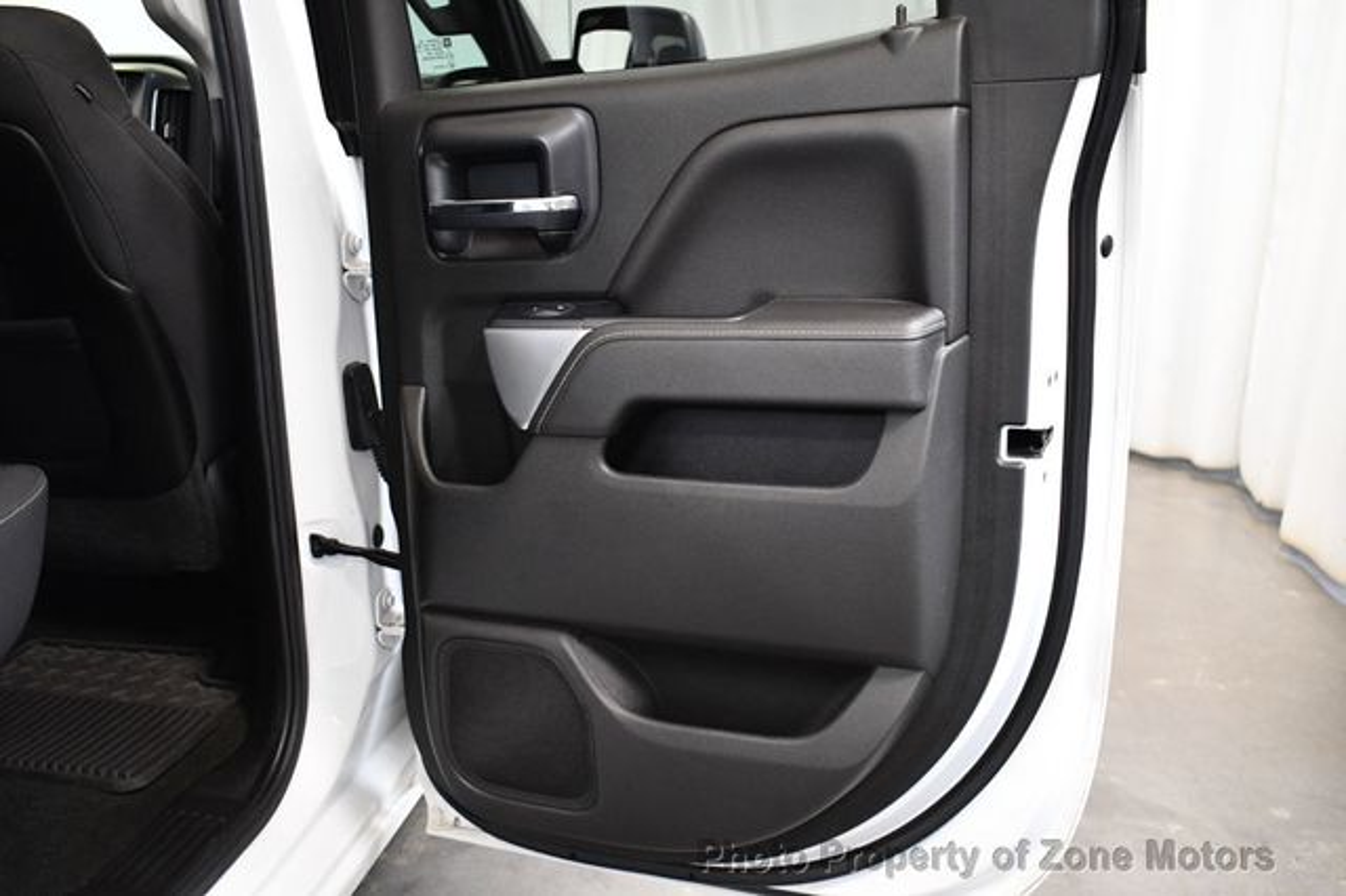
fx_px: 1233
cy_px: 448
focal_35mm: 33
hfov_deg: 57.2
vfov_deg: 39.9
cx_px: 673
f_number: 3.8
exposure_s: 1/100
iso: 3200
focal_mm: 22
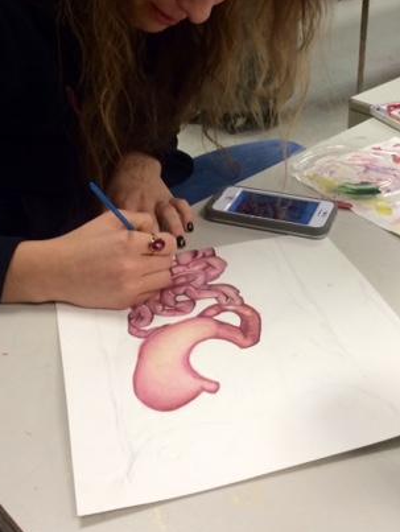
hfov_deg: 31.6
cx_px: 211
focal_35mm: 46
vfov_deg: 40.3
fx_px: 708
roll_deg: +1.4
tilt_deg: -28.8
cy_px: 145
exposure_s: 1/30
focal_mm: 4.15
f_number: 2.2
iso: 40
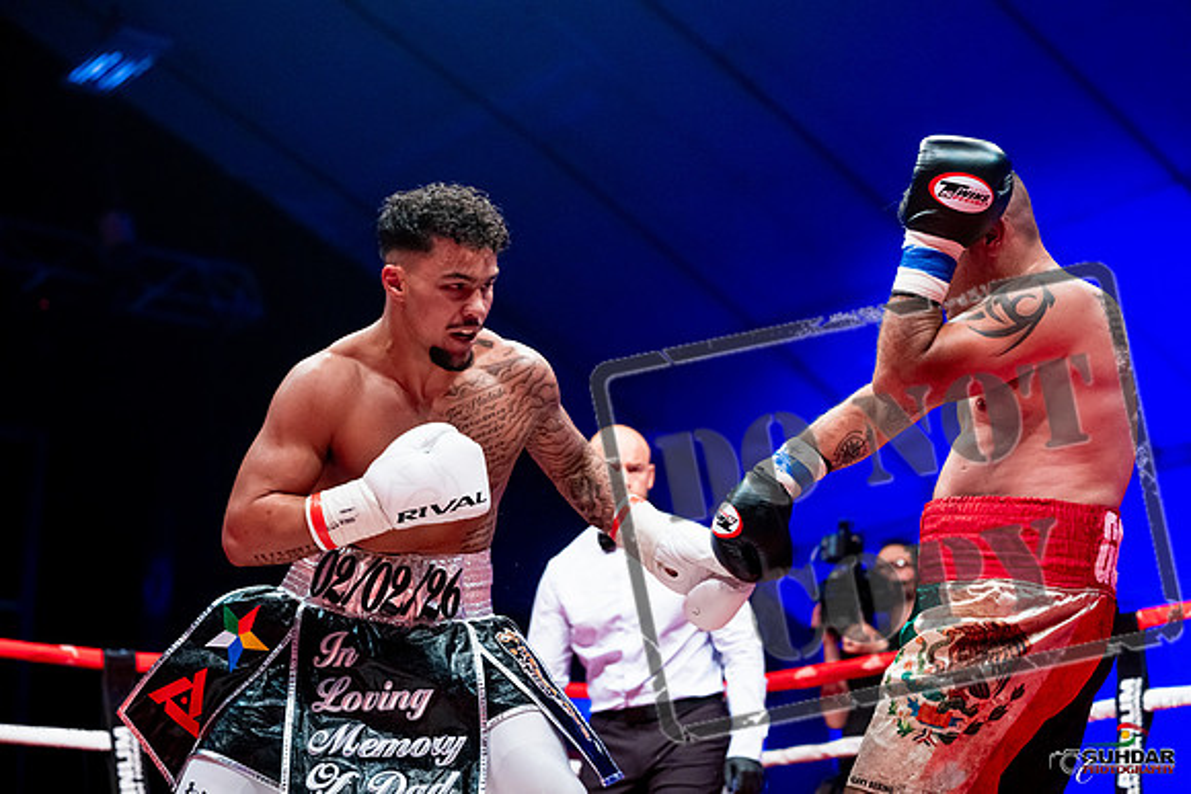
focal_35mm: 70
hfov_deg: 28.8
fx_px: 2316
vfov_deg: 19.5
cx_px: 596
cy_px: 397
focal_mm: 70
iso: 4000
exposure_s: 1/1000
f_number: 2.8
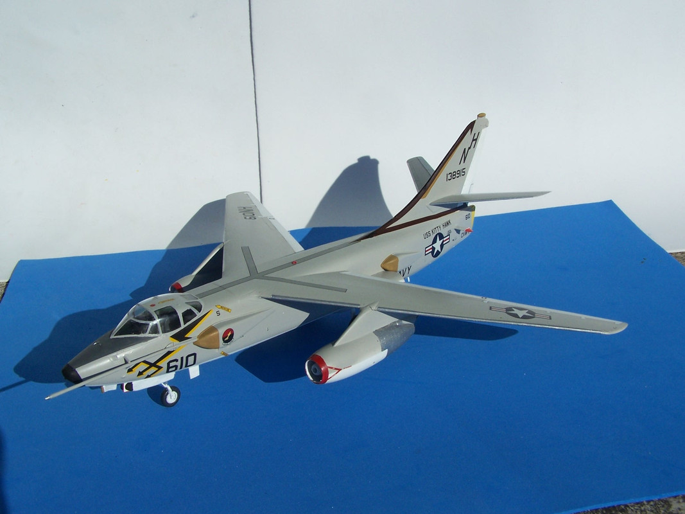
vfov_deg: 37.7
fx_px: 752
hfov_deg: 49.0
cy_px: 257
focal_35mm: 38
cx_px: 342
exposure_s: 1/1500
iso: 80
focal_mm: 6.3
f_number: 5.6
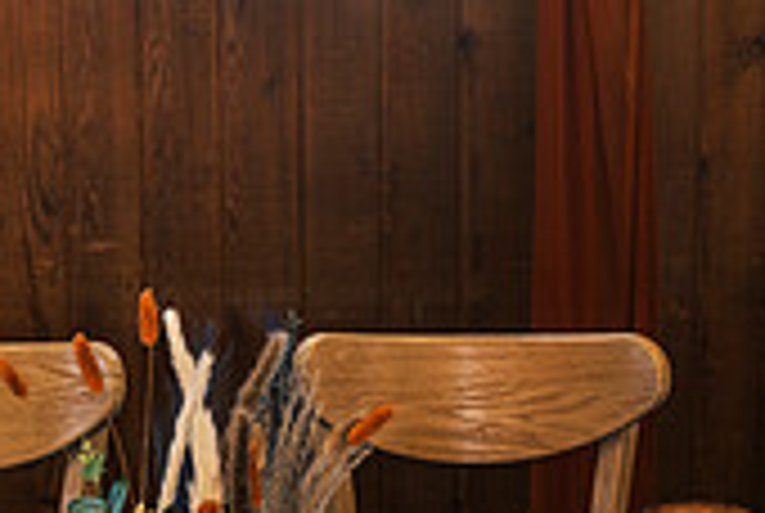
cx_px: 256
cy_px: 115
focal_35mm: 92
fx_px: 1958
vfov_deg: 14.8
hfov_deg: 22.0
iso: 640
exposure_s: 1/30
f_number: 3.2
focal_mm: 18
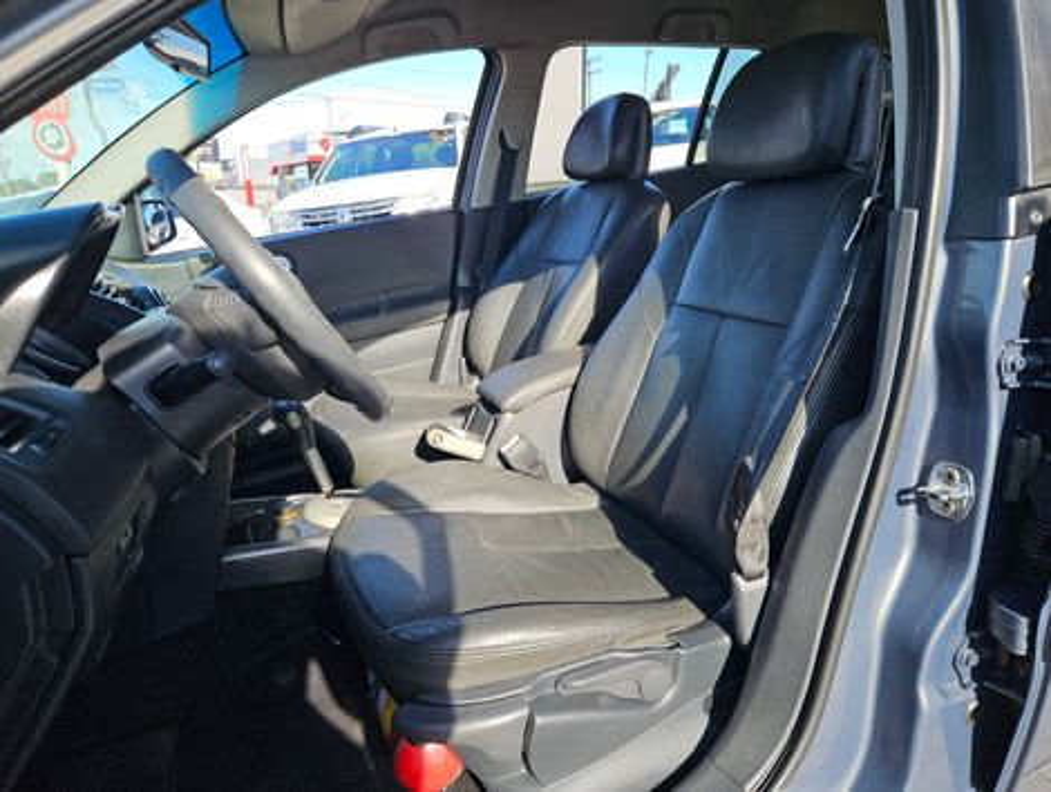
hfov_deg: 73.8
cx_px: 526
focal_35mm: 23
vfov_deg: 59.0
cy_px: 396
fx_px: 699
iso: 32
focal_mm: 5.4
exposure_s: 1/522
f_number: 1.8
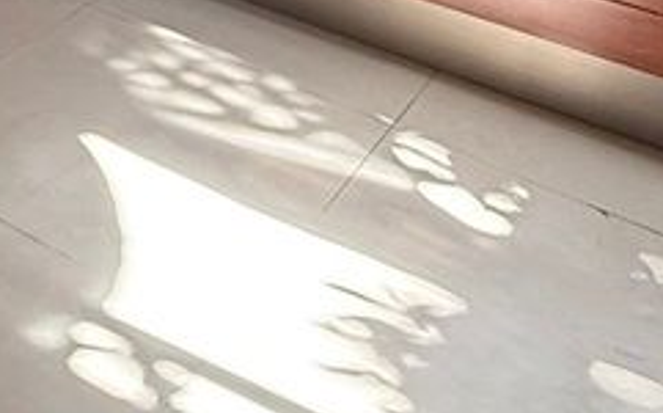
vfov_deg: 13.5
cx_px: -55
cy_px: -542
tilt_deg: -5.7
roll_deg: -0.3
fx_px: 1336
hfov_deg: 25.9
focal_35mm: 74
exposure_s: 1/77
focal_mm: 2.22
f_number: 2.2
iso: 320
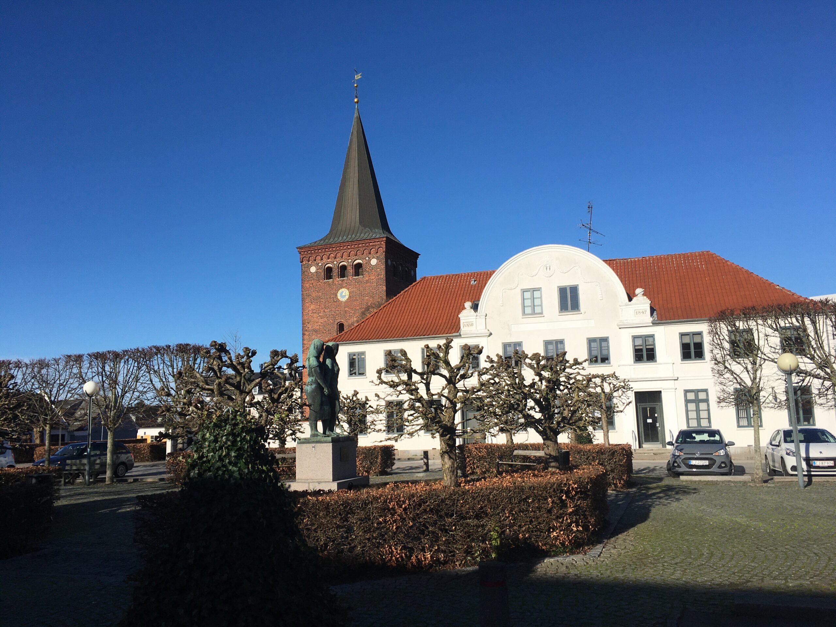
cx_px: 418
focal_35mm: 29
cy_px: 314
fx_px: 700
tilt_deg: +10.2
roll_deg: +1.9
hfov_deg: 61.7
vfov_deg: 48.2
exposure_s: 1/3077
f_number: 2.2
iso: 25
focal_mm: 4.15
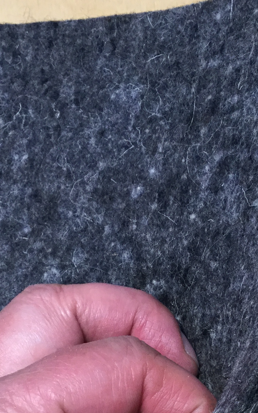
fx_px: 866
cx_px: 177
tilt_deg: -78.6
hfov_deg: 16.9
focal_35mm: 77
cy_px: 293
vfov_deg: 26.6
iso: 40
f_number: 2.4
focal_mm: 3.3
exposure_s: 1/33
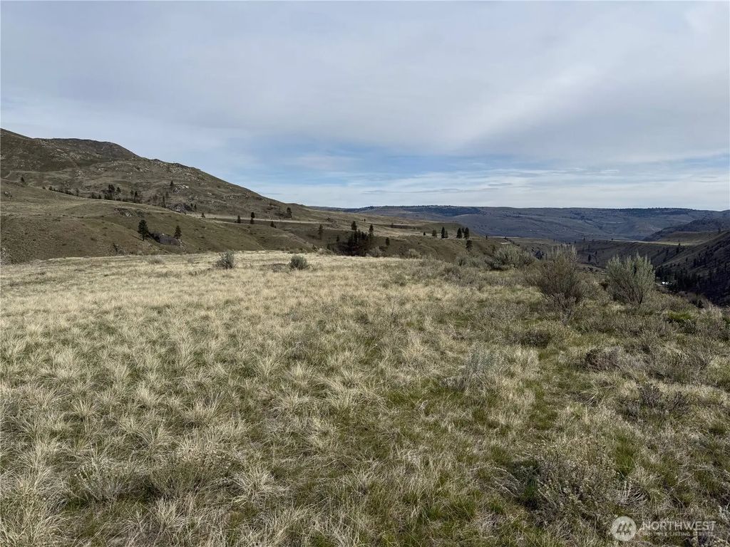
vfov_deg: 56.8
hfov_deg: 71.6
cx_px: 365
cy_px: 274
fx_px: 506
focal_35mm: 24
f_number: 1.78
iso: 80
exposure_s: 1/6711
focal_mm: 6.76
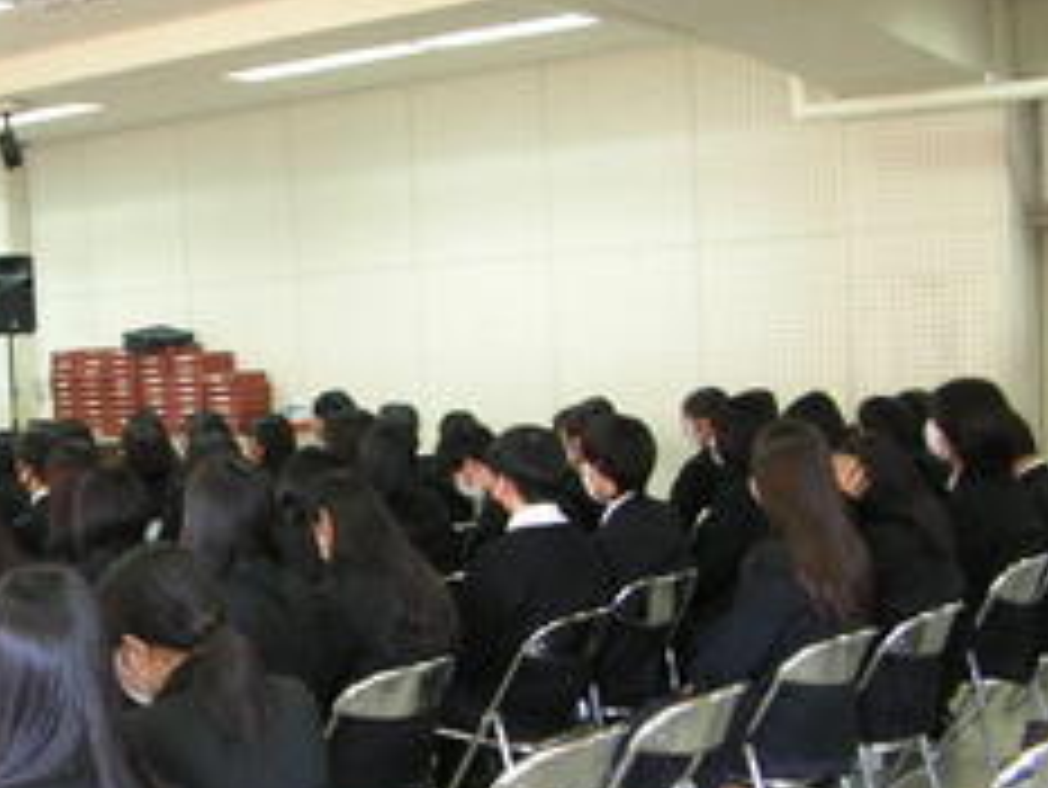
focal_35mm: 60
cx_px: 157
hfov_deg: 31.1
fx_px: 1817
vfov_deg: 24.3
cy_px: 554
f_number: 2.8
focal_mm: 5.8
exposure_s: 1/6
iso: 50
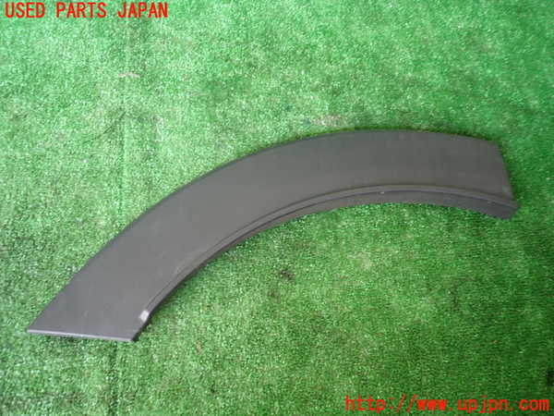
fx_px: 400
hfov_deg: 69.4
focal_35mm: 25
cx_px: 277
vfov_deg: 54.9
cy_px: 208
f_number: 2
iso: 200
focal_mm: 4.5
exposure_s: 1/40
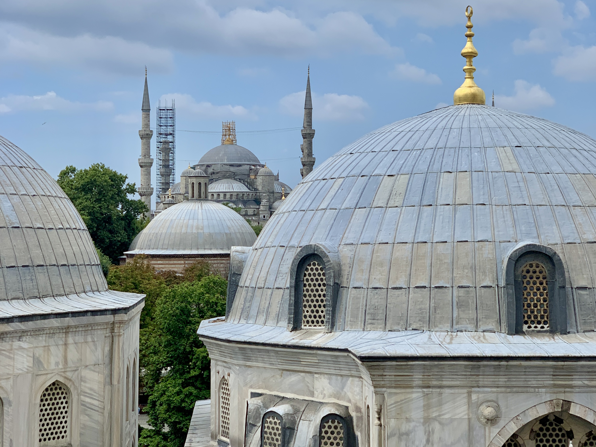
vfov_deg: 28.0
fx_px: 895
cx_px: 298
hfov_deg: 36.8
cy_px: 224
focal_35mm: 52
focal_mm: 6
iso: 16
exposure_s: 1/1453
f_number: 2.4
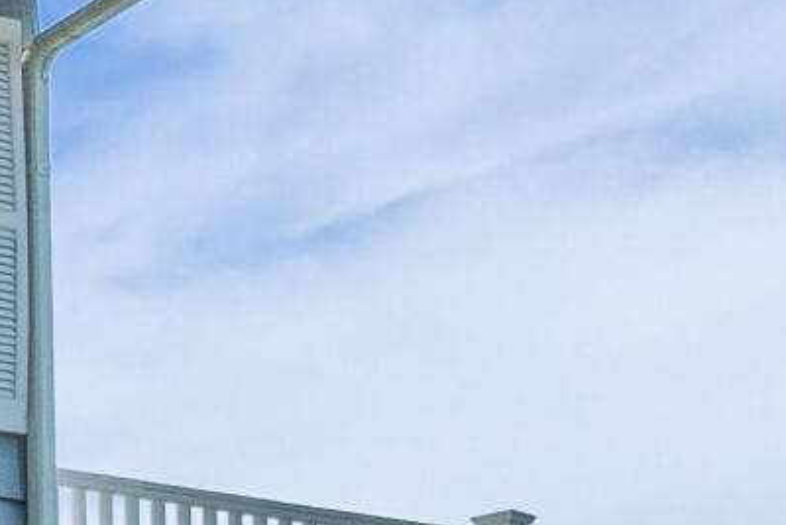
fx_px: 4084
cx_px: -1932
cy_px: 1213
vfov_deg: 7.0
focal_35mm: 187
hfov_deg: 8.3
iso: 260
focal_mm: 12.29
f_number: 2.8
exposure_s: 1/1000
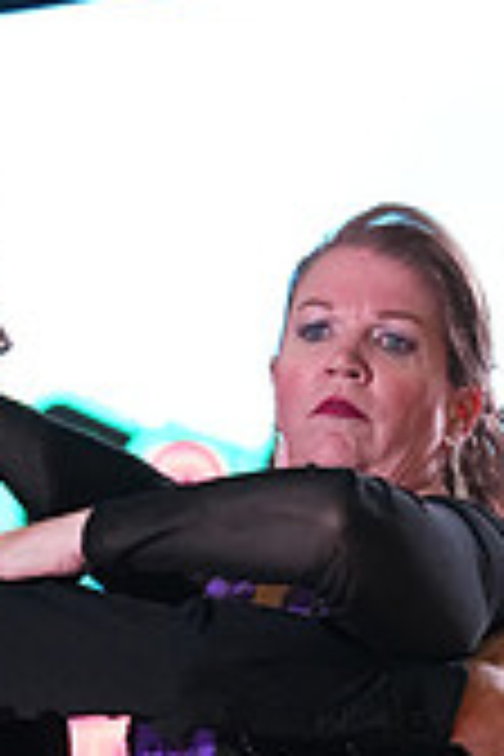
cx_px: 119
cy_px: 1256
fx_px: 14531
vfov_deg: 3.0
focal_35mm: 692
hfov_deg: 2.0
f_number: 4.5
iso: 6400
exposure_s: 1/400
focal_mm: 200
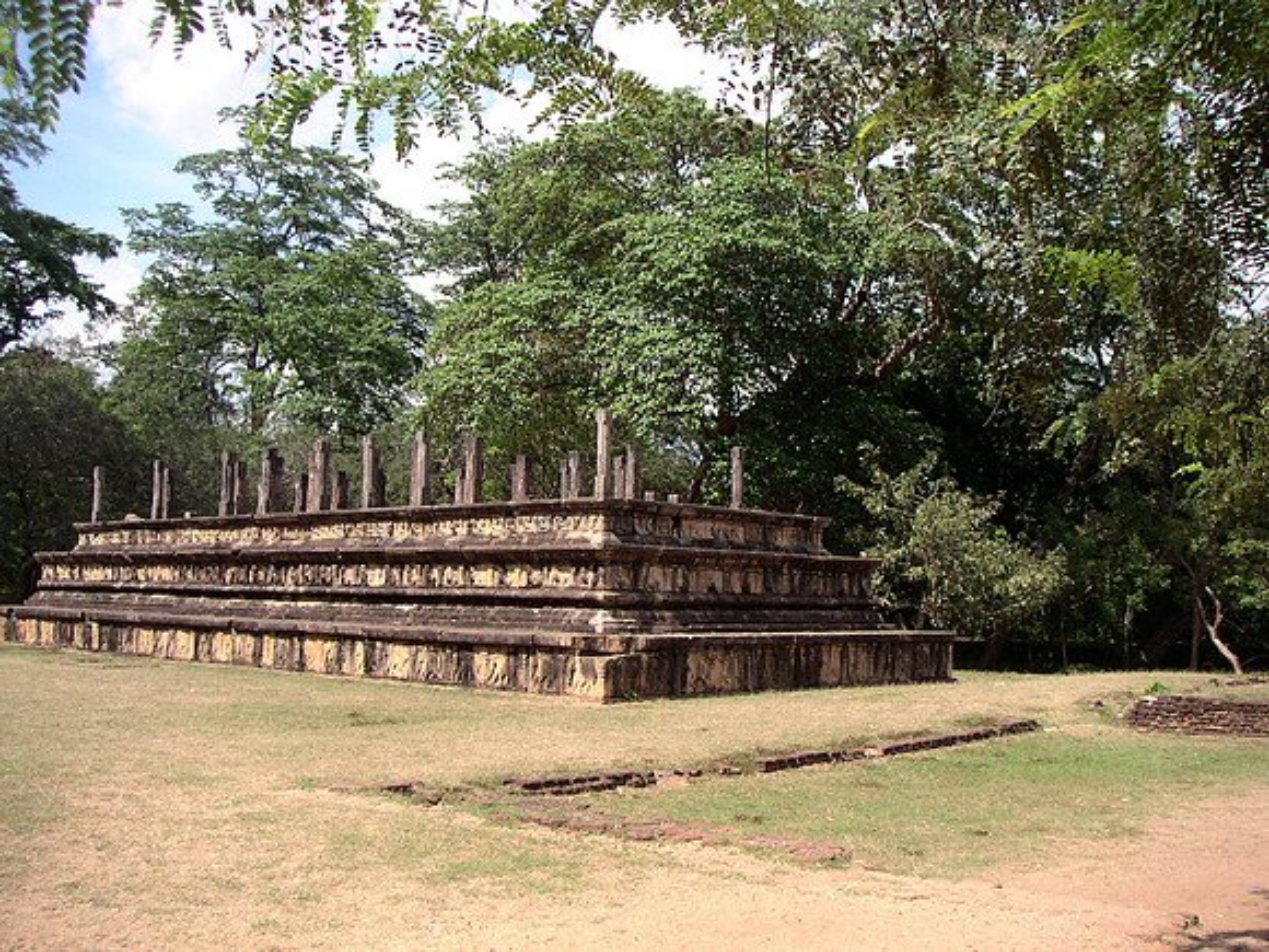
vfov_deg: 38.7
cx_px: 634
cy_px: 476
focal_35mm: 37
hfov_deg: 50.1
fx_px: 1356
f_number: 2.8
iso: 50
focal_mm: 5.7
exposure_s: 1/600
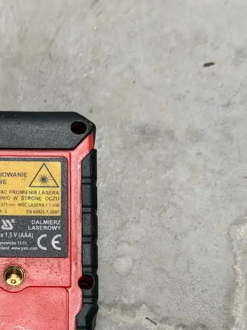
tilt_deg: -74.4
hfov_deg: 15.0
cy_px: 294
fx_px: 924
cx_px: 8
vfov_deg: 19.9
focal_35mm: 97
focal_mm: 6.76
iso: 100
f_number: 1.78
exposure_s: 1/71
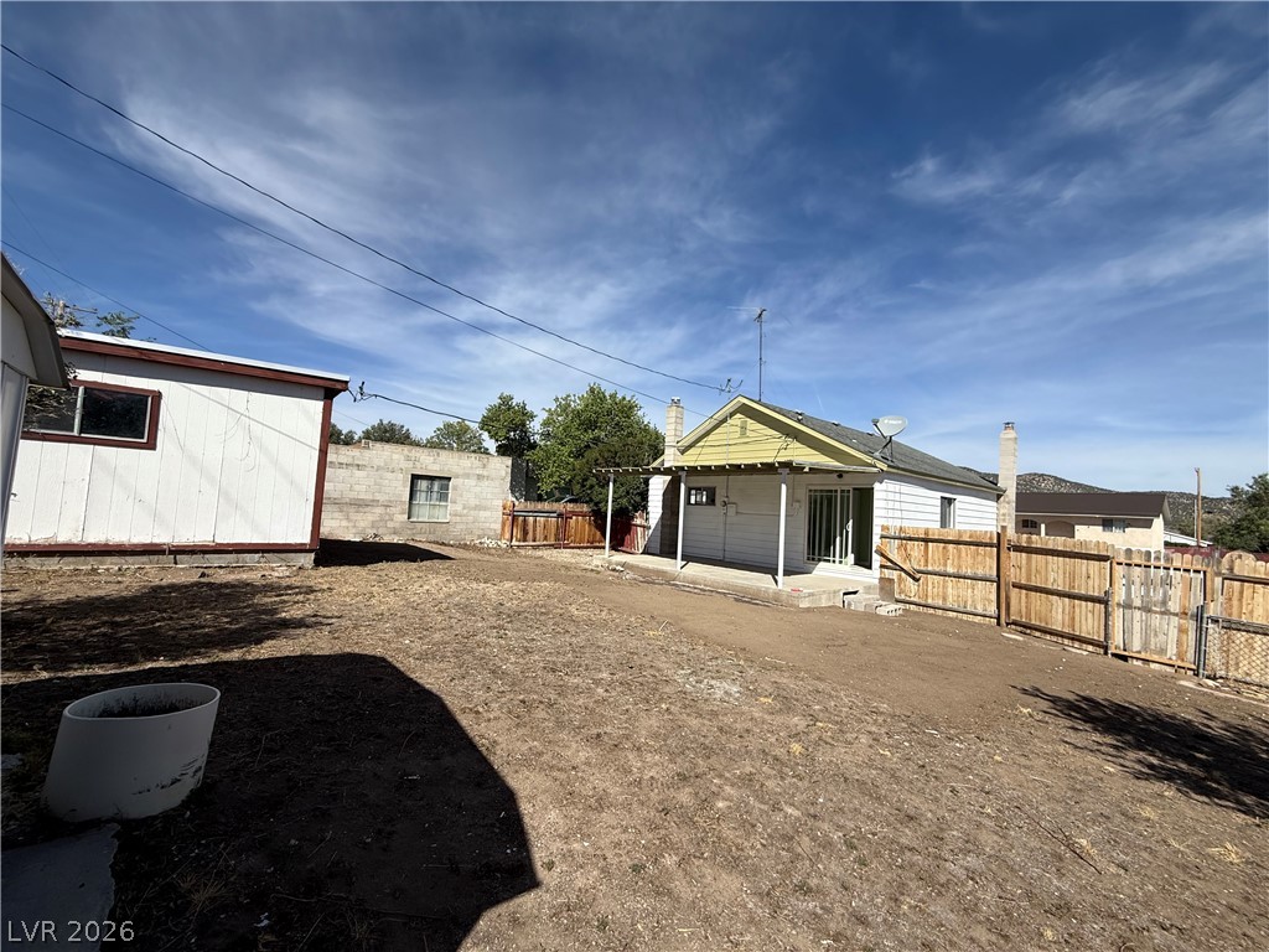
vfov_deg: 85.7
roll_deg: -2.4
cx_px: 634
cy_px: 476
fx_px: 513
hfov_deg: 102.1
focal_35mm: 14
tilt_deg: +5.3
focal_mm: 2.22
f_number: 2.2
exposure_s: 1/3460
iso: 50
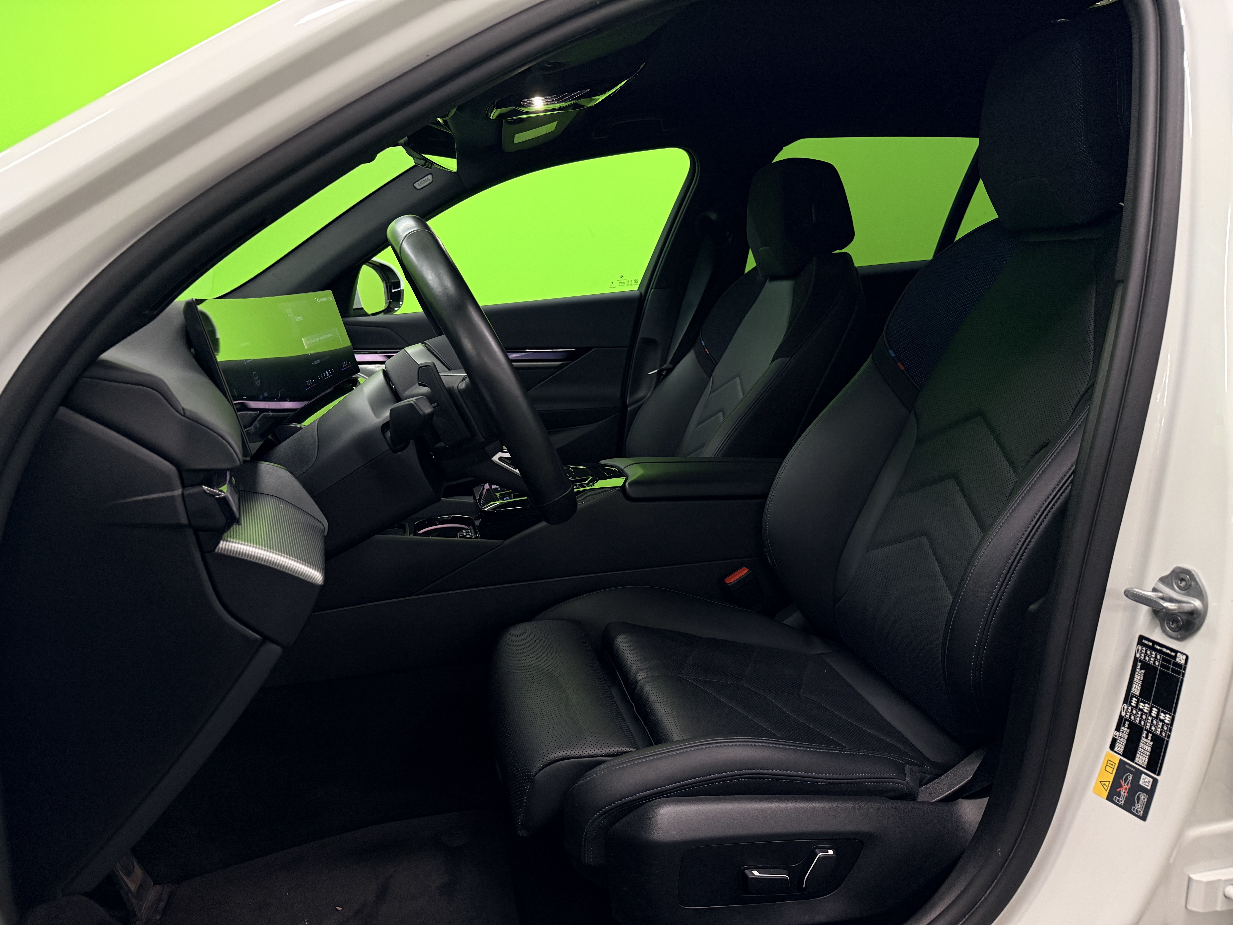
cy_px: 462
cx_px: 616
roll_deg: +2.5
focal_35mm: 24
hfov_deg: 71.6
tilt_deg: -10.6
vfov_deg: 56.8
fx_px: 855
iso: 250
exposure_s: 1/100
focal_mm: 6.76
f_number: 1.78
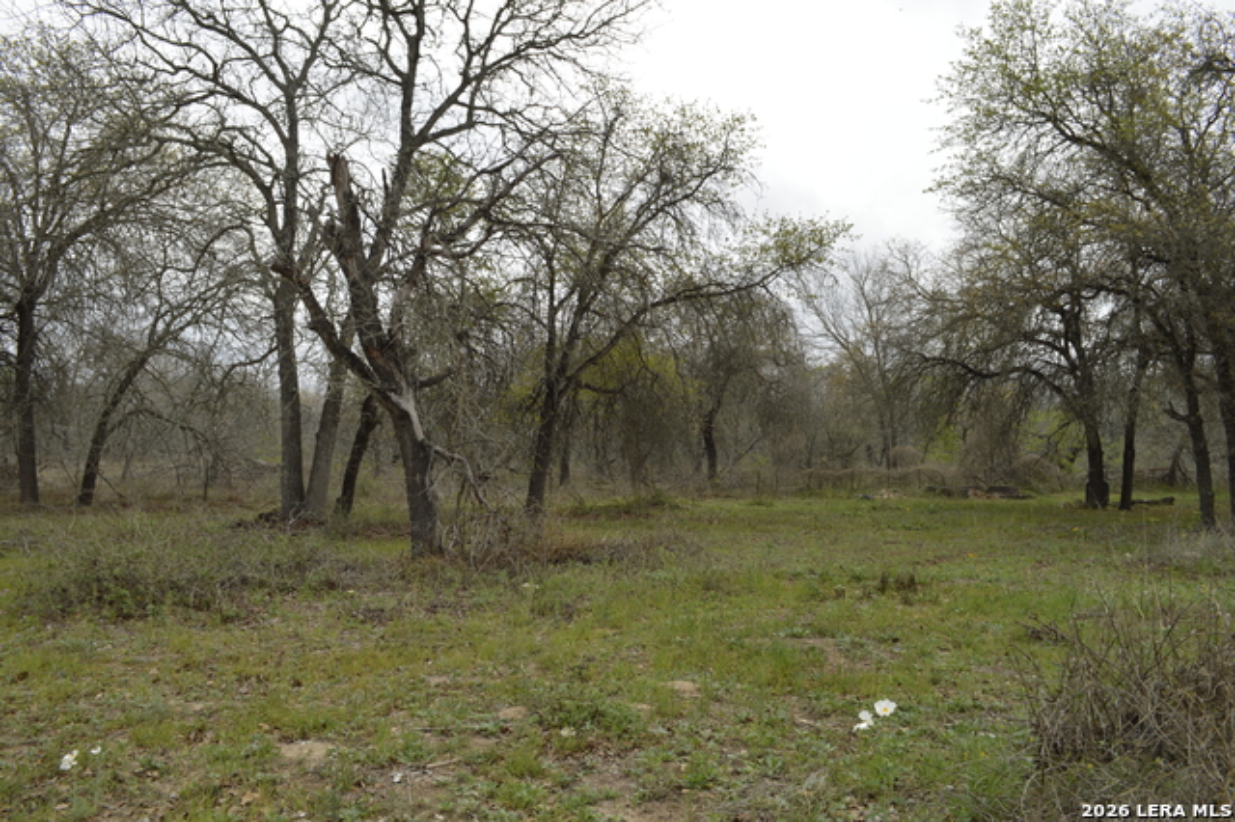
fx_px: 926
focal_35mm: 27
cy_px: 411
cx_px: 618
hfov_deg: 67.4
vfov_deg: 47.9
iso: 100
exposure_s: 1/200
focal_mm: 18
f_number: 9
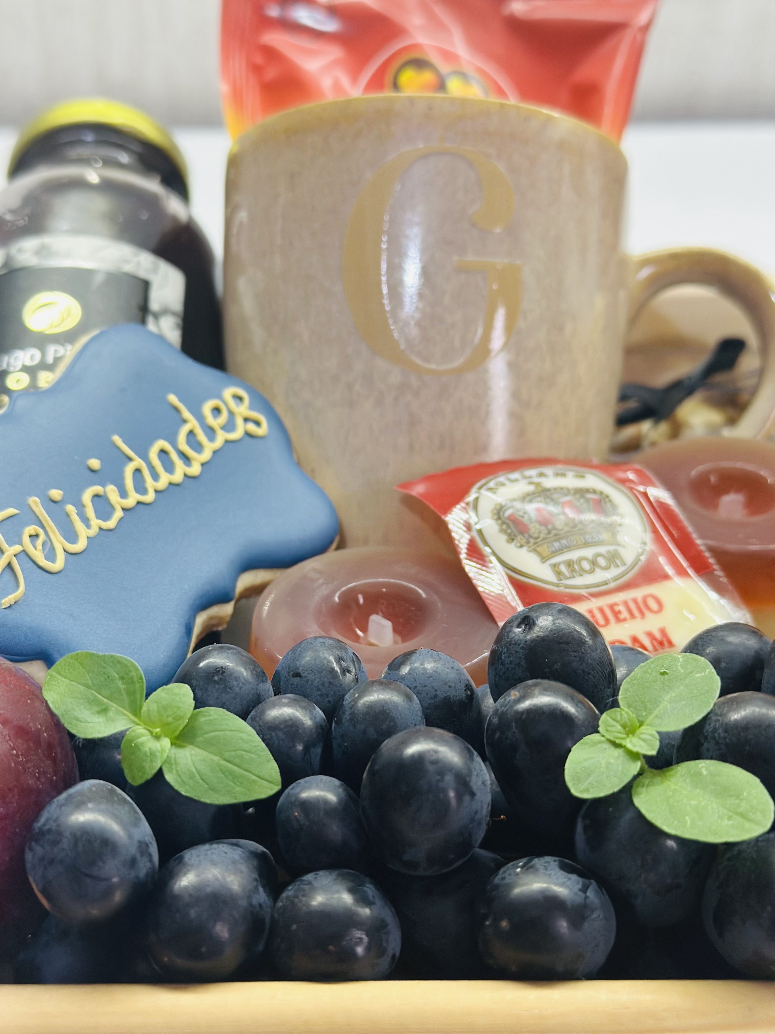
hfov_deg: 30.3
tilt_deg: -32.5
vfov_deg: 39.7
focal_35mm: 48
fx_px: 1433
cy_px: 517
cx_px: 388
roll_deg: -0.5
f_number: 1.78
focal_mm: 6.86
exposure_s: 1/60
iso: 250
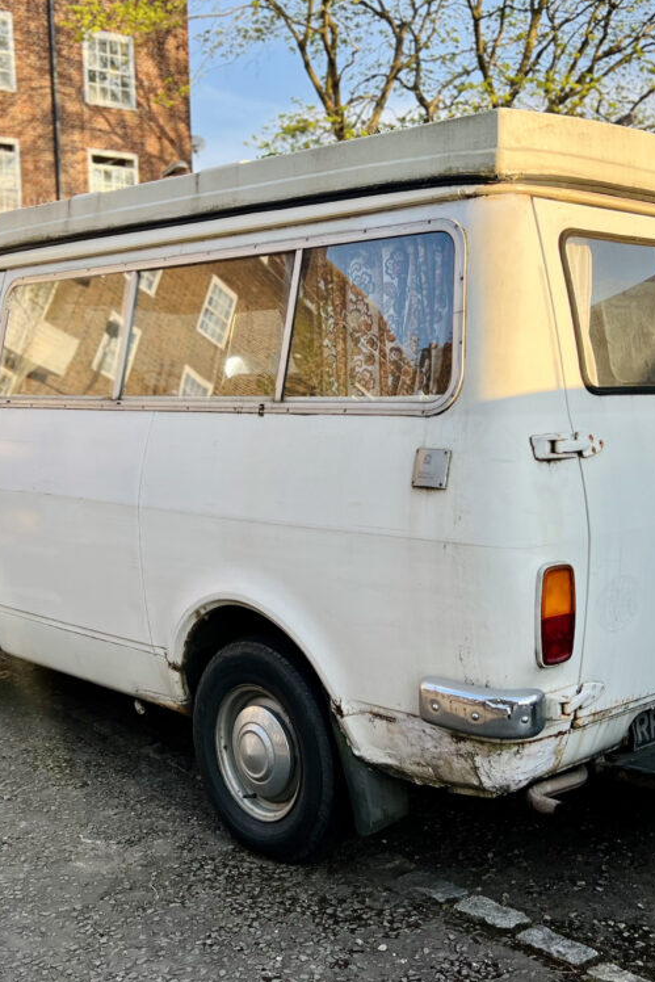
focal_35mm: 37
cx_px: 348
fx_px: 1009
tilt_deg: -4.3
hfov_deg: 35.9
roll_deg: +0.1
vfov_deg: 51.9
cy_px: 484
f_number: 1.5
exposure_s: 1/1009
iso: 50
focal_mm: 5.7
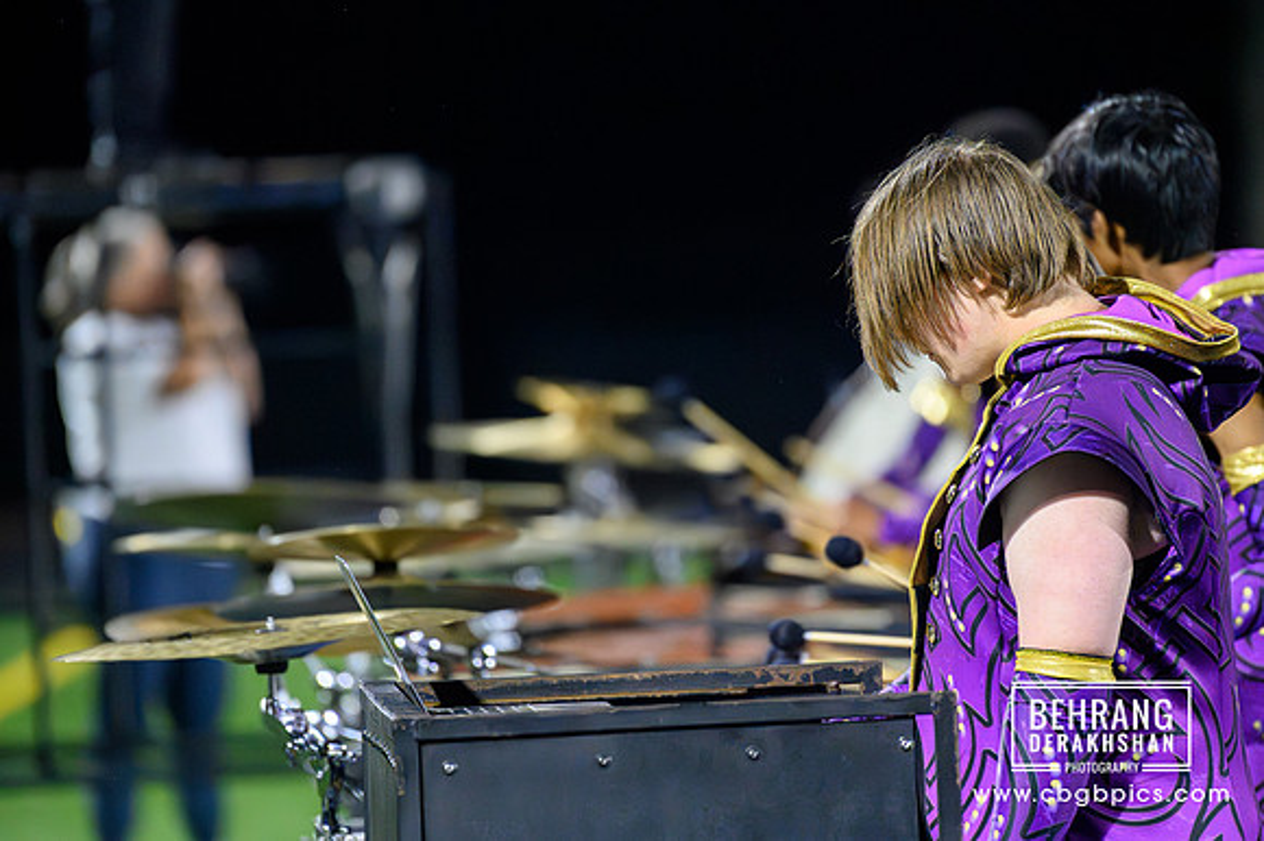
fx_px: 17545
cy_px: 420
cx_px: 632
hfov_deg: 4.1
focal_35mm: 500
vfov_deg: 2.7
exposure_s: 1/500
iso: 12800
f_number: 5.6
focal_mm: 500
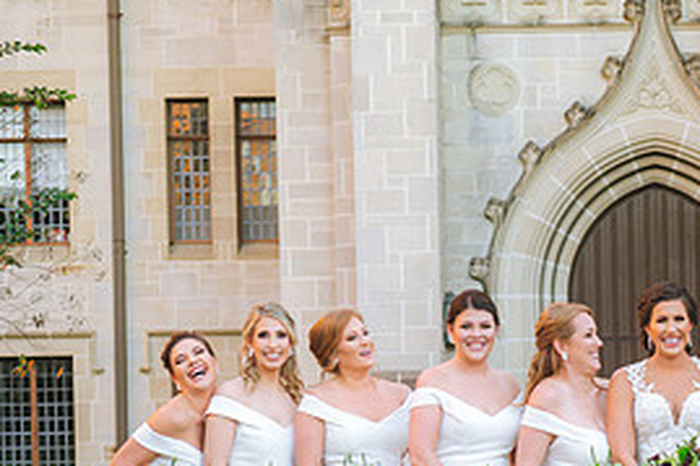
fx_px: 1846
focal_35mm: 95
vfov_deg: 14.2
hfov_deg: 21.0
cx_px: 643
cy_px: 445
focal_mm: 44
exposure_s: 1/250
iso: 500
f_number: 3.2
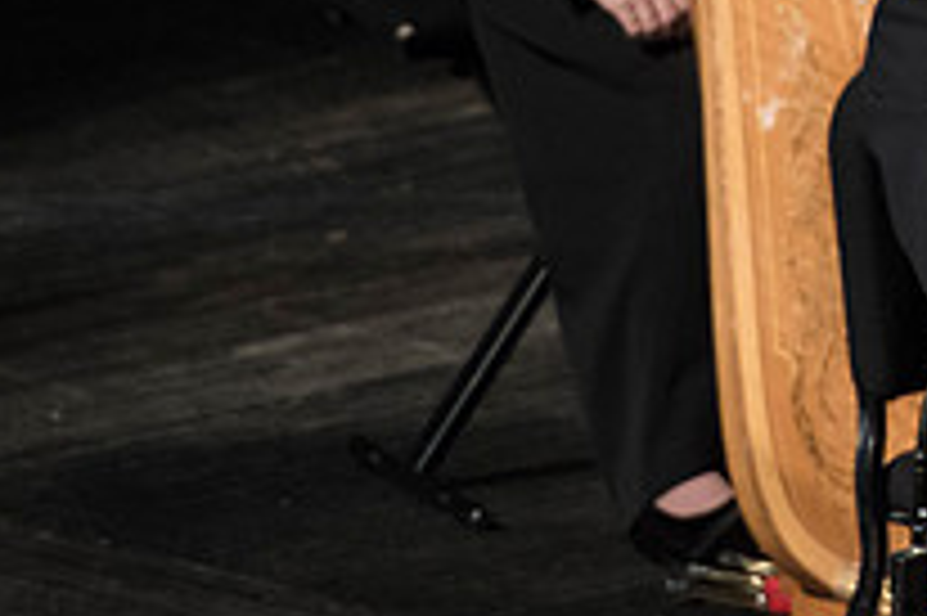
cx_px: 1184
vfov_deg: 1.2
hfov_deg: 1.8
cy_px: 47
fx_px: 29022
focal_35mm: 1128
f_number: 5.6
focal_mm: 400
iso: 4000
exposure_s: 1/125
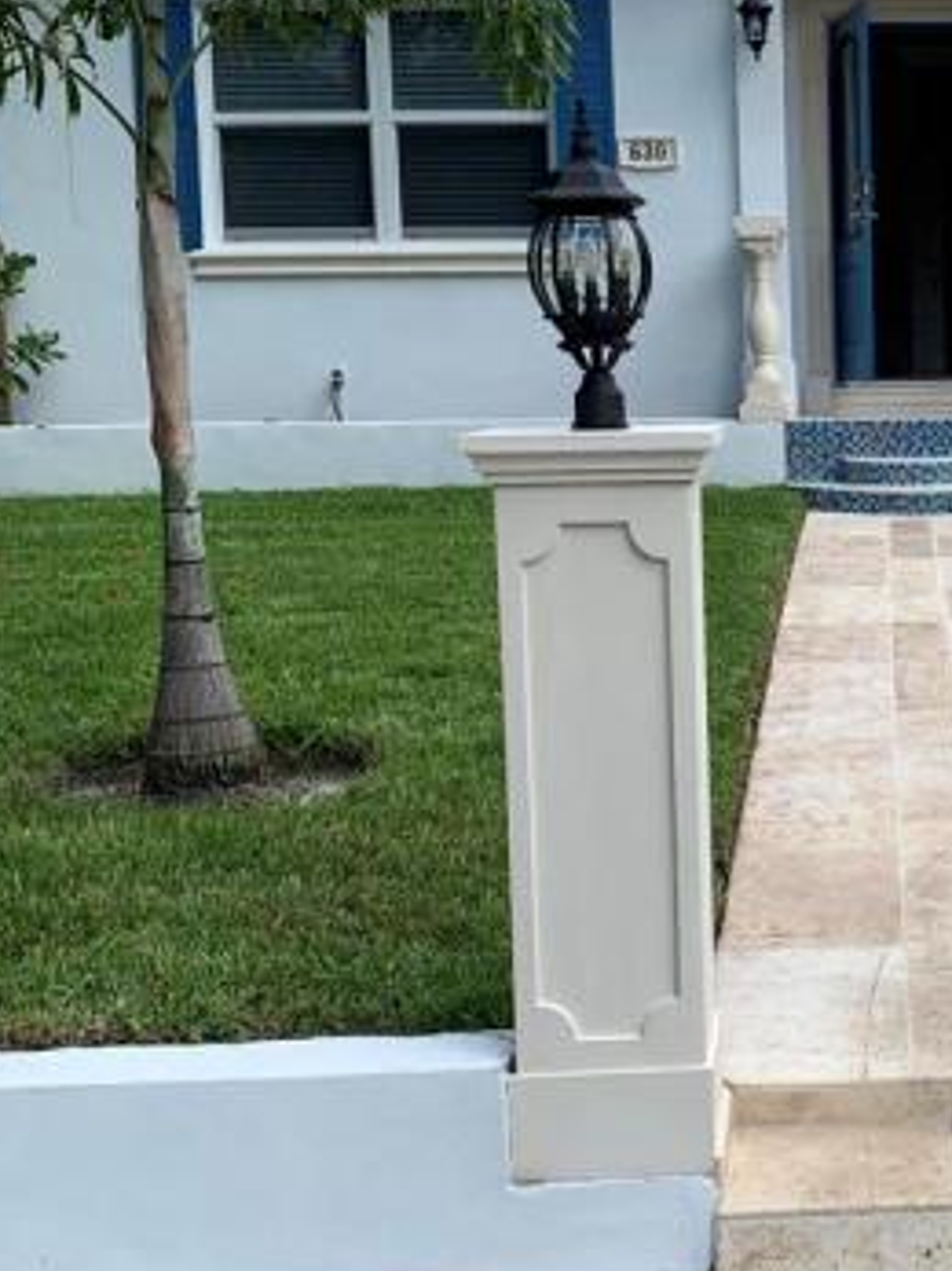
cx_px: 959
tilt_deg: -5.6
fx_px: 1981
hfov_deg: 25.6
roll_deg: +1.9
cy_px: 634
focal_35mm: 54
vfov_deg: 35.6
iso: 25
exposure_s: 1/749
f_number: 1.8
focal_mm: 4.25
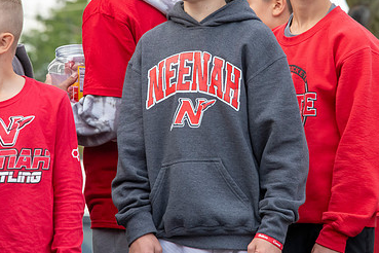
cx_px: 211
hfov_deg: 4.4
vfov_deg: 2.9
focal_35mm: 472
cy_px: 56
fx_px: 4969
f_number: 11
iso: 3200
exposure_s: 1/200
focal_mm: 300
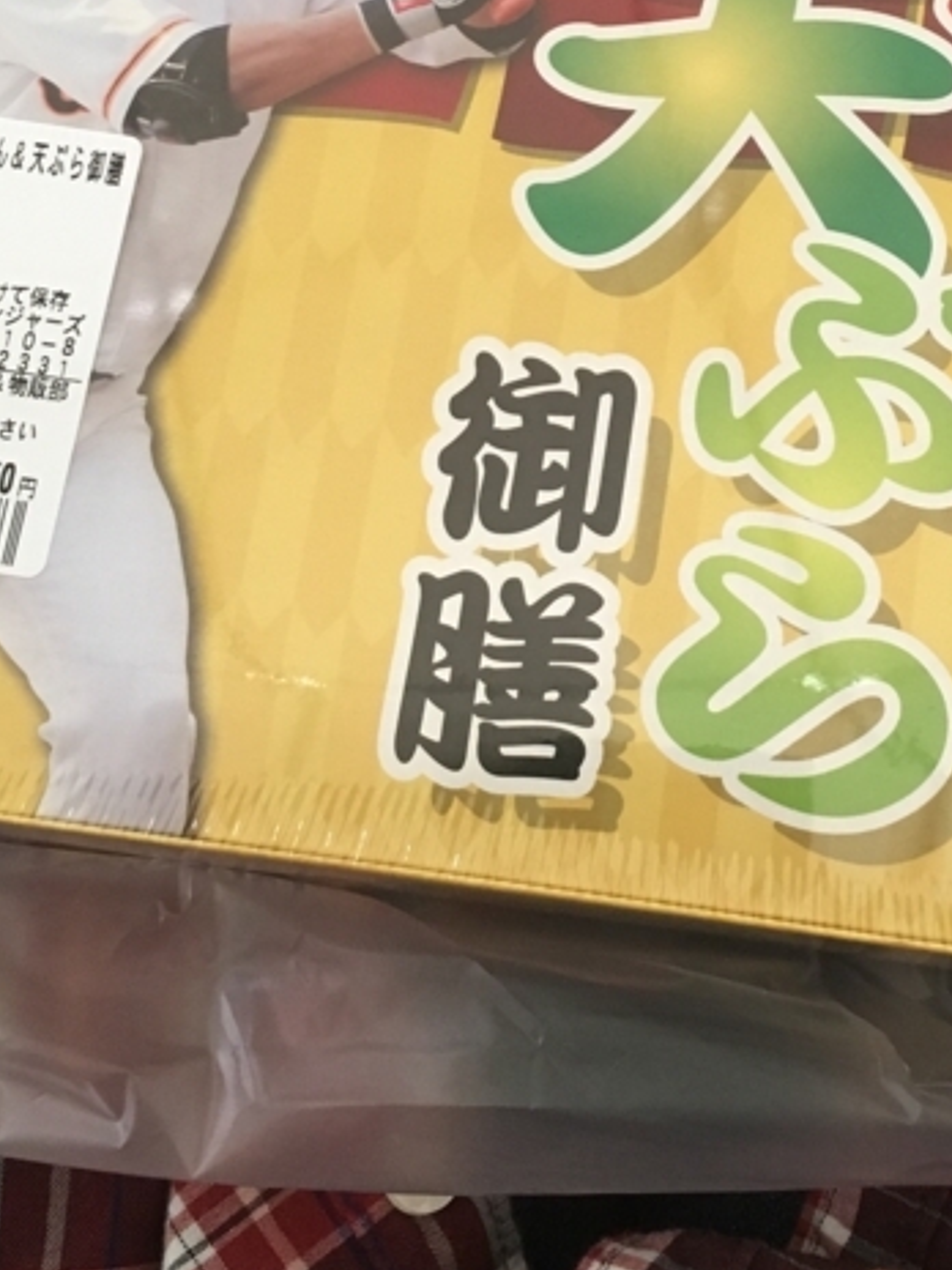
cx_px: 711
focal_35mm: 64
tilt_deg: -71.8
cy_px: 161
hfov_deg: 22.7
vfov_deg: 29.2
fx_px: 2347
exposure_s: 1/30
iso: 125
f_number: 2.2
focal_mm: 4.15
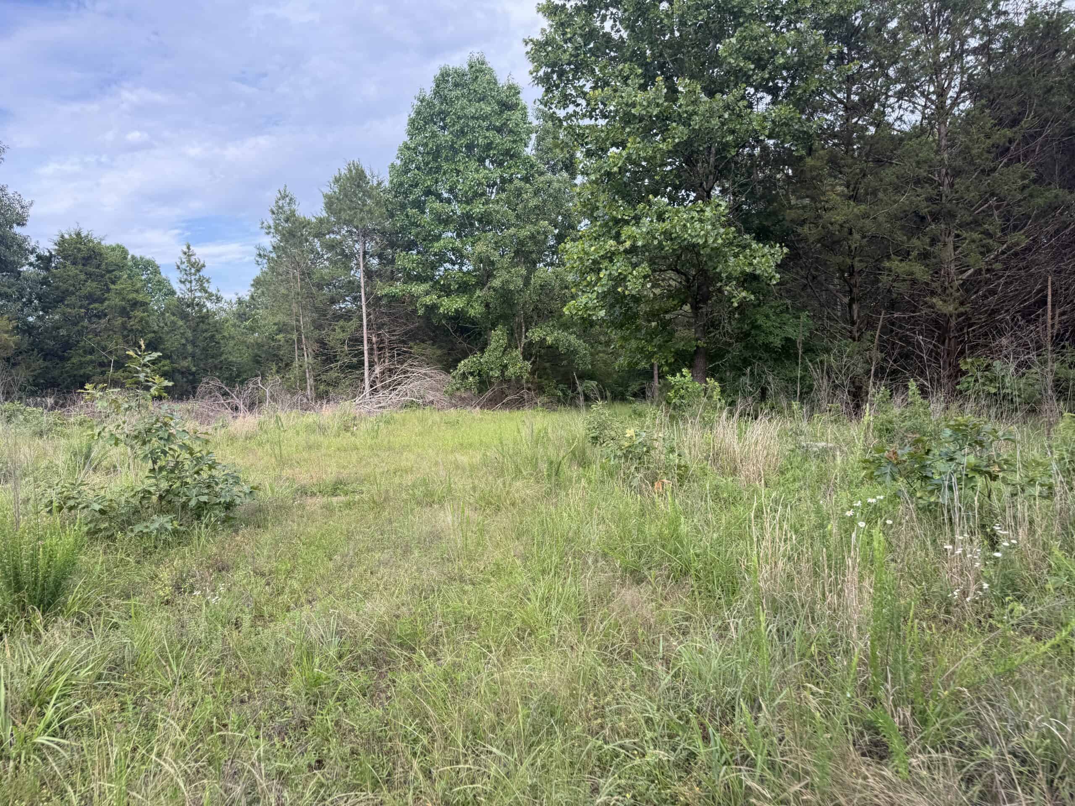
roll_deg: -2.5
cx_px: 538
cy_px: 403
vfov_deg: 56.8
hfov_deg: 71.6
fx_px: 745
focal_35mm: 24
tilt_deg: +5.8
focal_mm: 6.76
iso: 80
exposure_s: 1/622
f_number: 1.78
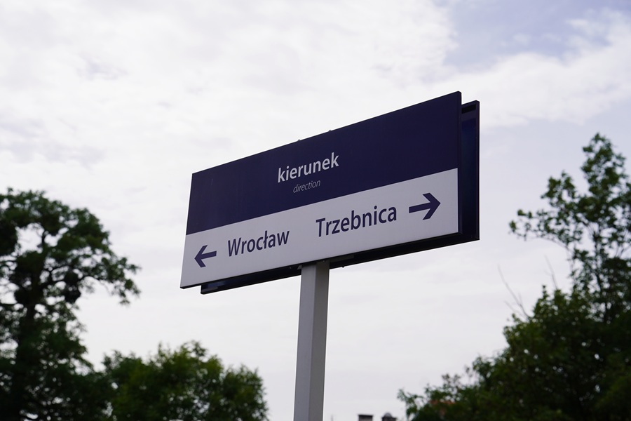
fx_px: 1122
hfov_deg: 31.4
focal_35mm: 64
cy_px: 210
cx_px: 316
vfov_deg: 21.2
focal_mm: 64
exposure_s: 1/1600
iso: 100
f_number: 5
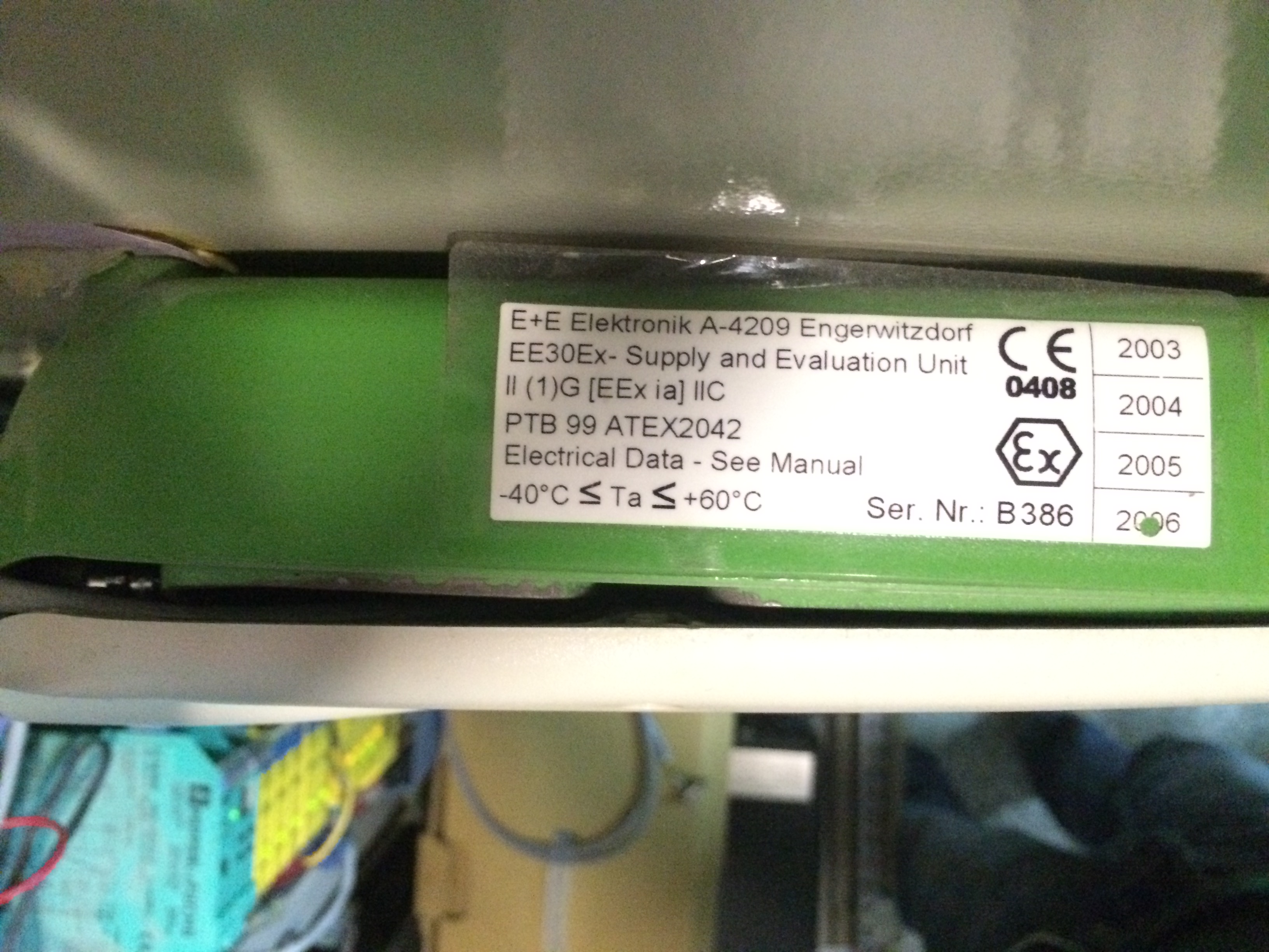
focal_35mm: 29
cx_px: 634
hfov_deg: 61.7
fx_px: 1063
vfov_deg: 48.2
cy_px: 476
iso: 1000
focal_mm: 4.15
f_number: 2.2
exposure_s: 1/17
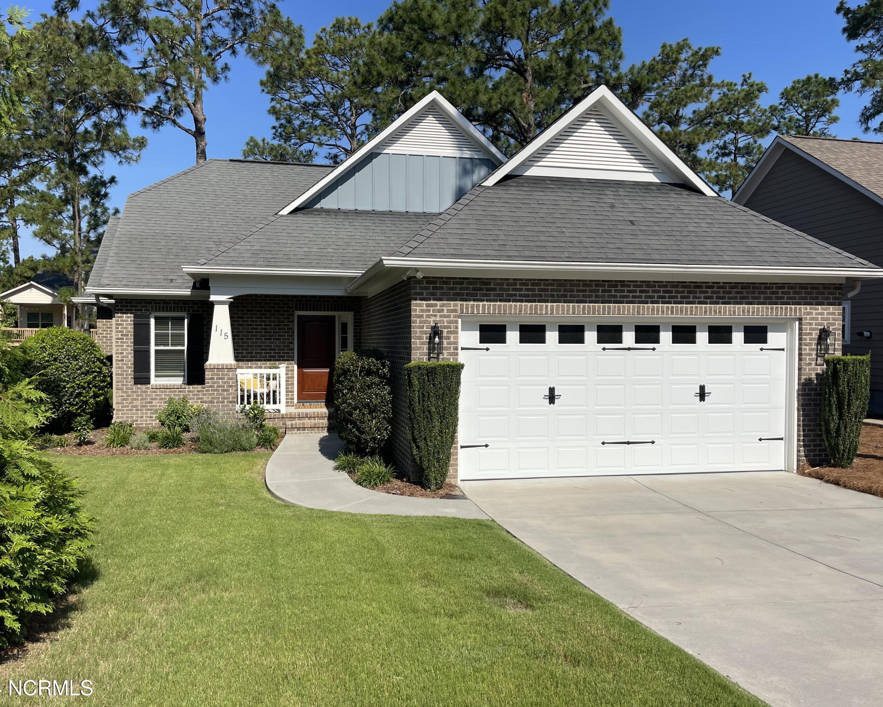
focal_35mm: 27
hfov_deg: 64.1
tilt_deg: -1.1
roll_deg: -0.5
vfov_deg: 53.2
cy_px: 355
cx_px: 428
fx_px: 706
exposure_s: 1/5376
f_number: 1.6
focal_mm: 5.1
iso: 32
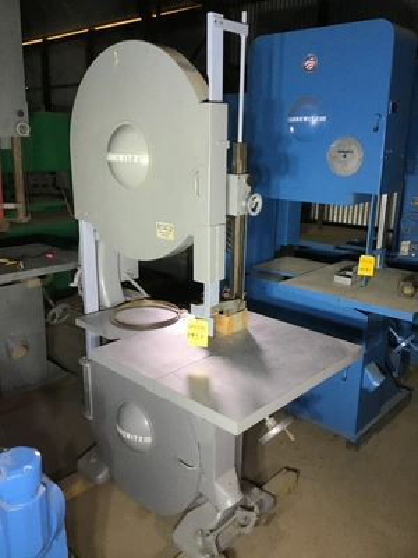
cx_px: 209
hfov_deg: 45.4
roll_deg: +0.1
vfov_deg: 58.4
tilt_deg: -16.9
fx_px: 499
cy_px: 279
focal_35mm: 31
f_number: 2.4
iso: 32
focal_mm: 3.3
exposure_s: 1/30
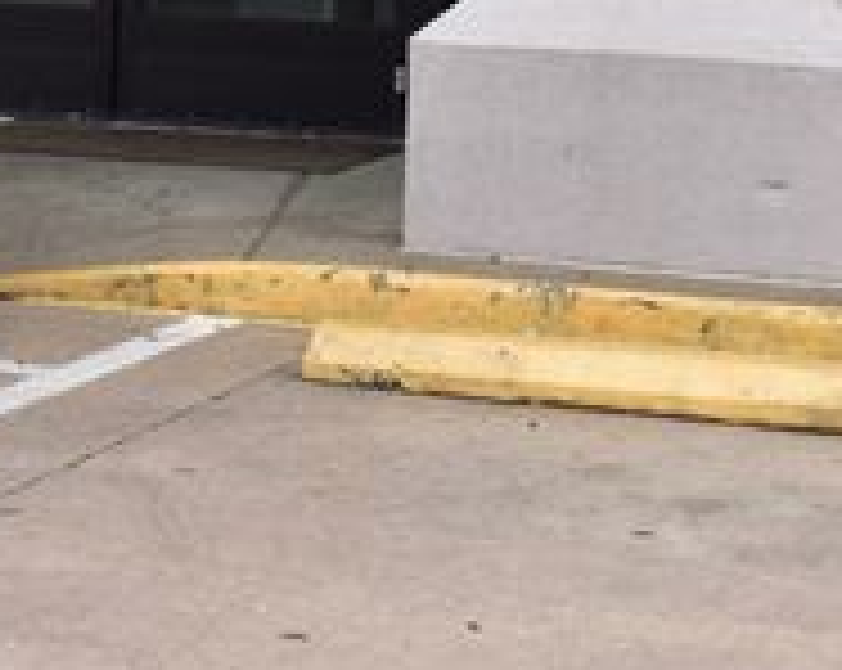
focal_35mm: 193
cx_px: -347
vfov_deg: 7.9
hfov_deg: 9.8
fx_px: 4802
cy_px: -229
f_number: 10
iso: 400
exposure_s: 1/250
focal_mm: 40
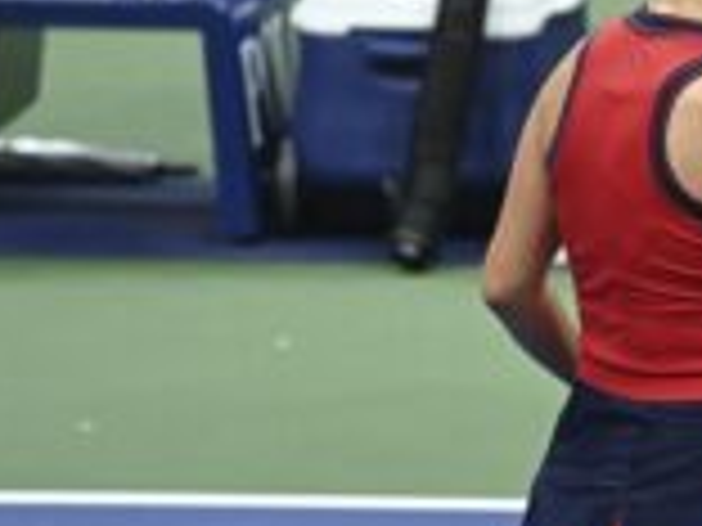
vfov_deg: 1.3
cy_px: 151
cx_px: 938
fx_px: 23971
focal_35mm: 1182
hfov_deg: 1.7
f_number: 5.6
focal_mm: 450
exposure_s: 1/1000
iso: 5000
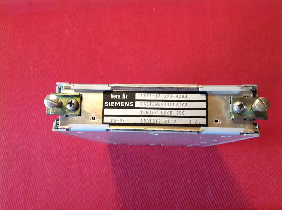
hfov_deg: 52.7
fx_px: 285
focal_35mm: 35
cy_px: 105
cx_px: 141
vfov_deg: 40.6
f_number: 2.4
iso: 50
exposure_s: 1/15
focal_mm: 4.28
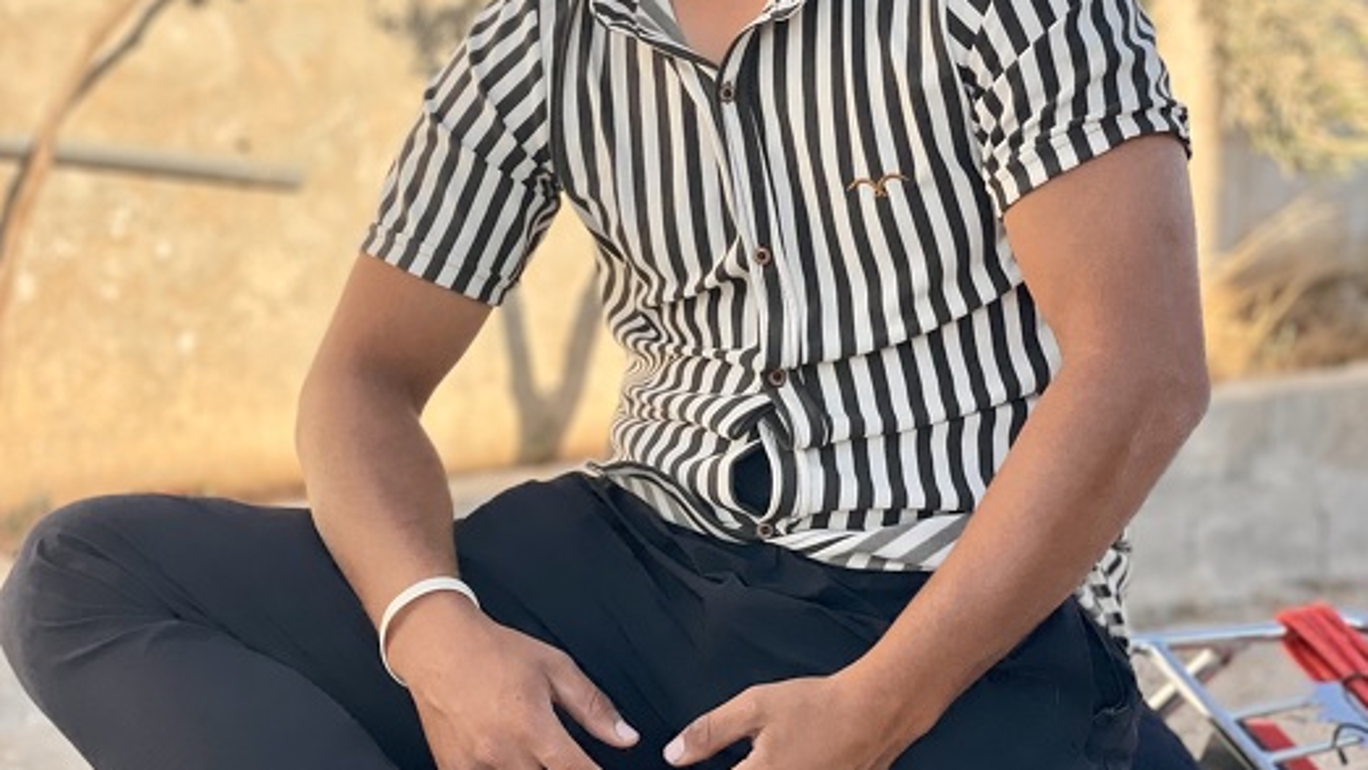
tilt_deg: -1.2
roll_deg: +0.6
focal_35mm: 76
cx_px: 685
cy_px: 155
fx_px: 2758
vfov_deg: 15.8
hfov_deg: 27.9
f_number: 2
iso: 32
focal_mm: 6
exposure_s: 1/905
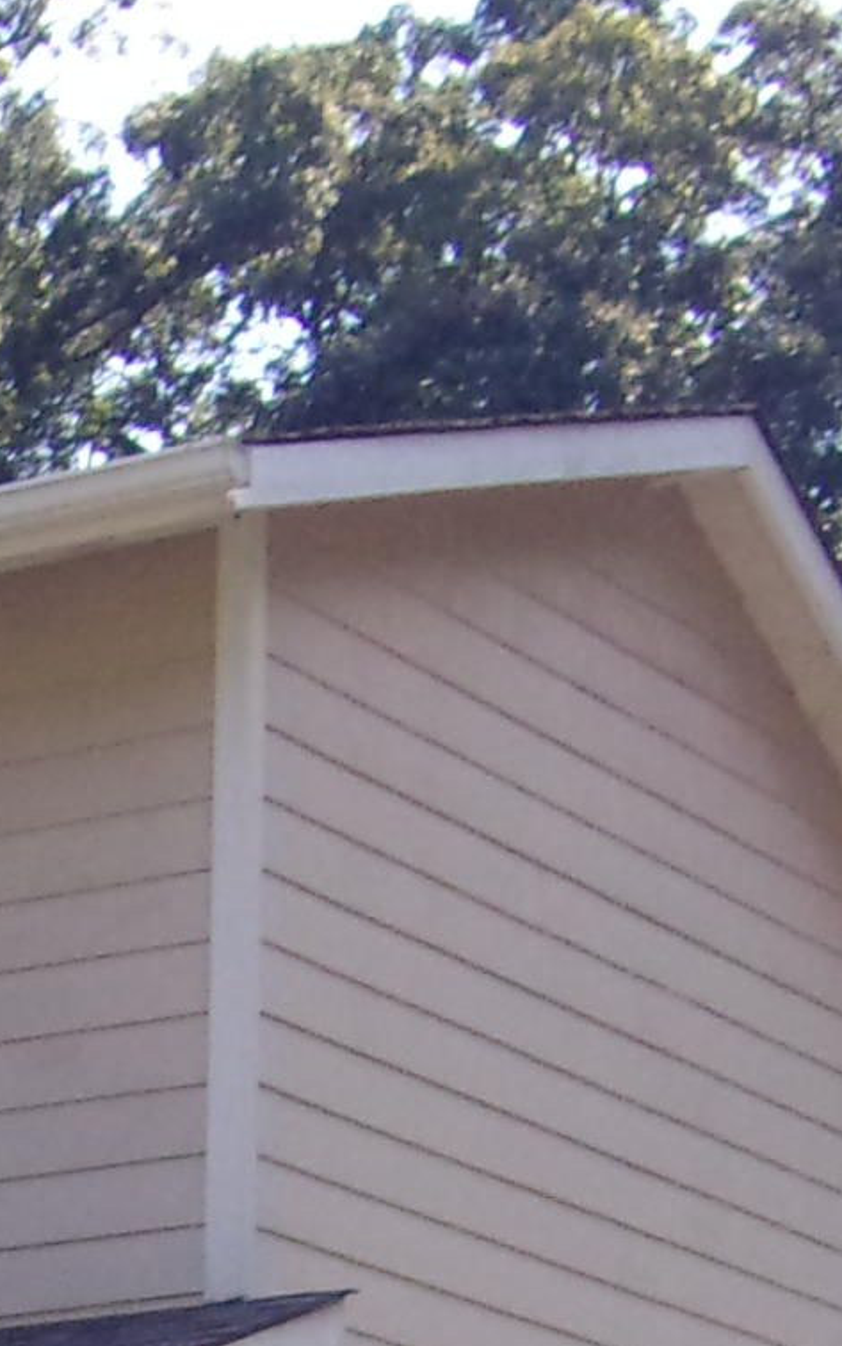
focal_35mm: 143
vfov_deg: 13.9
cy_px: 1909
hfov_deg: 8.9
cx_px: -561
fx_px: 5246
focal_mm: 6.1
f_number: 11.6
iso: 200
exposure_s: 1/85
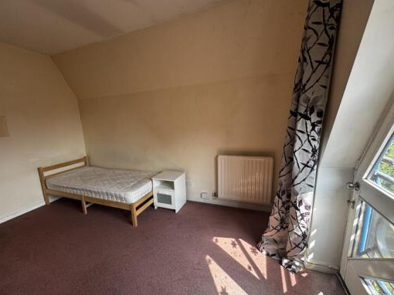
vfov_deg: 78.0
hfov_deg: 94.2
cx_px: 178
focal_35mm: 16
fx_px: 182
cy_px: 156
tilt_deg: -11.6
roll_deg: +3.5
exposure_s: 1/99
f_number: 2.2
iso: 64
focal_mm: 2.22
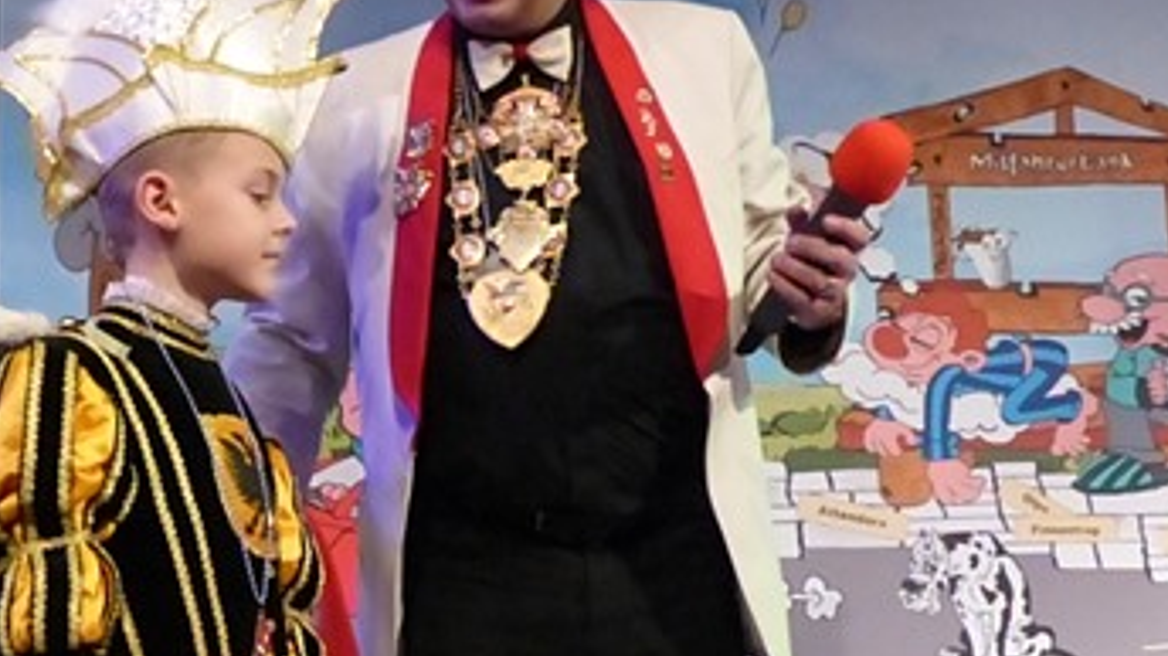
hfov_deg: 29.0
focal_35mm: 72
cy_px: 498
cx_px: 319
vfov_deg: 16.6
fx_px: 2229
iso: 1600
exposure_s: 1/200
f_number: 4
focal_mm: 6.6
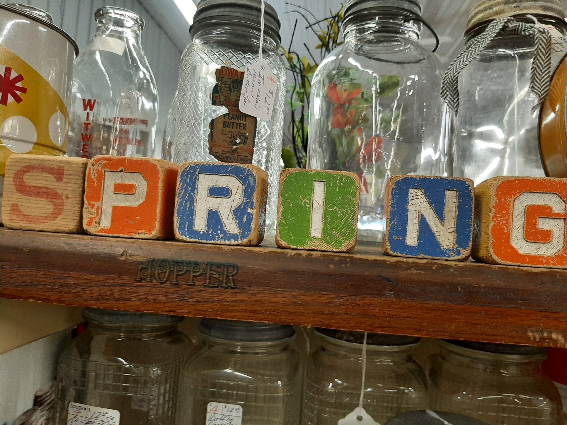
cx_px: 284
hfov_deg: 67.3
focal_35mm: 26
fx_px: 426
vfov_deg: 53.1
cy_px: 212
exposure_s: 1/60
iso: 80
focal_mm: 3.93
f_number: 1.7
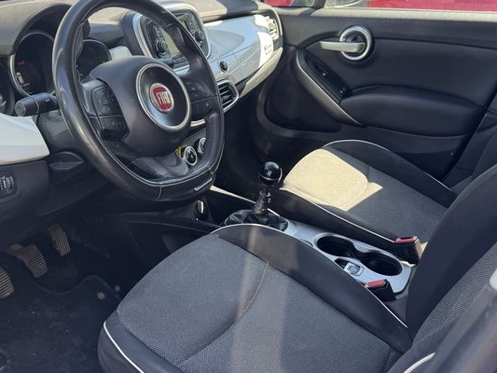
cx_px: 213
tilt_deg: -23.0
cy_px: 169
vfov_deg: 39.6
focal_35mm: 36
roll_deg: -0.7
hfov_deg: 51.2
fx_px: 517
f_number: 1.78
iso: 80
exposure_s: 1/214
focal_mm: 6.76
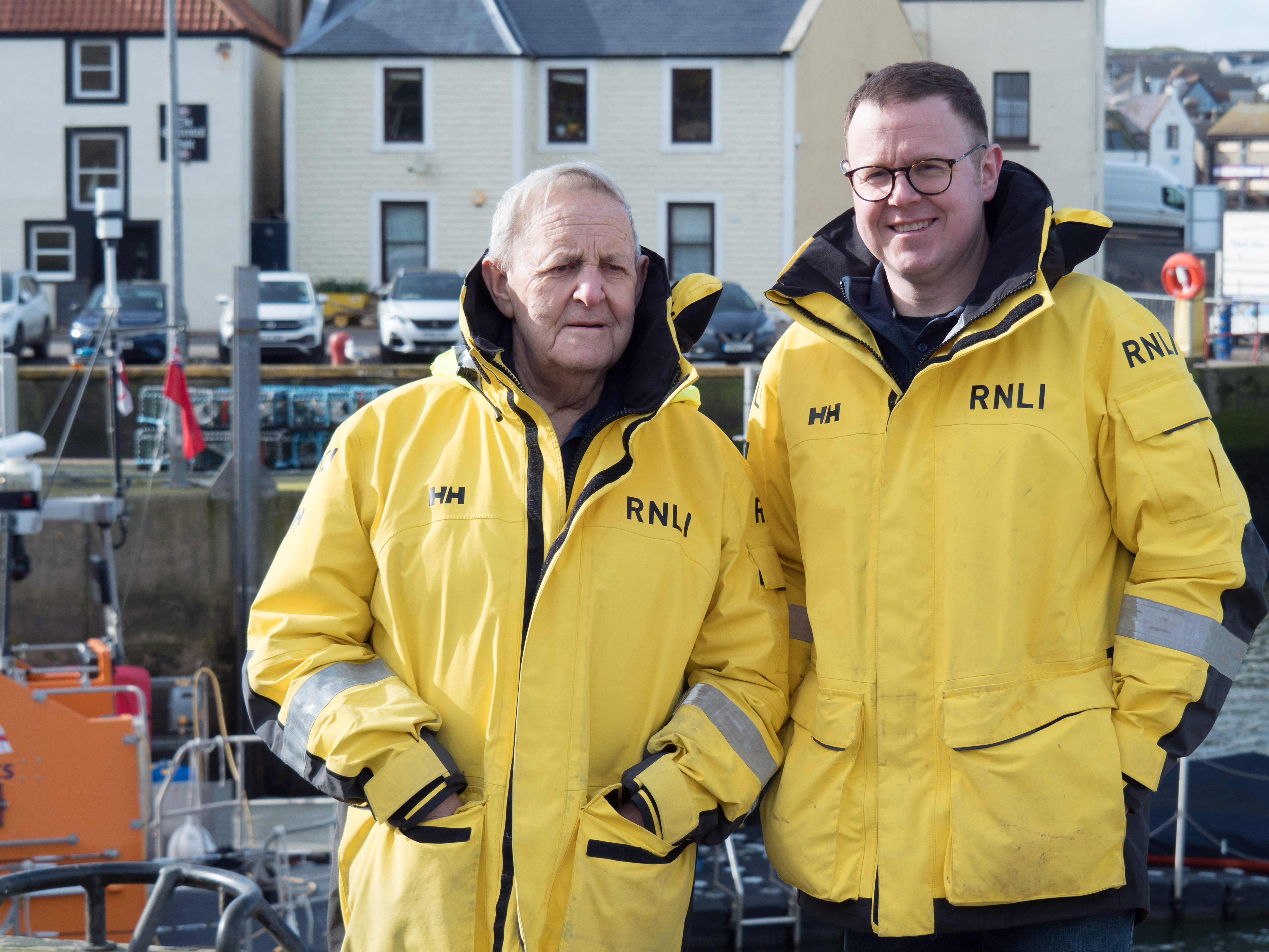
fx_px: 3079
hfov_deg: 23.3
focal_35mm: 84
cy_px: 476
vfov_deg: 17.6
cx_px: 634
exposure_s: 1/400
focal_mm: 42
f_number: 5.6
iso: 200
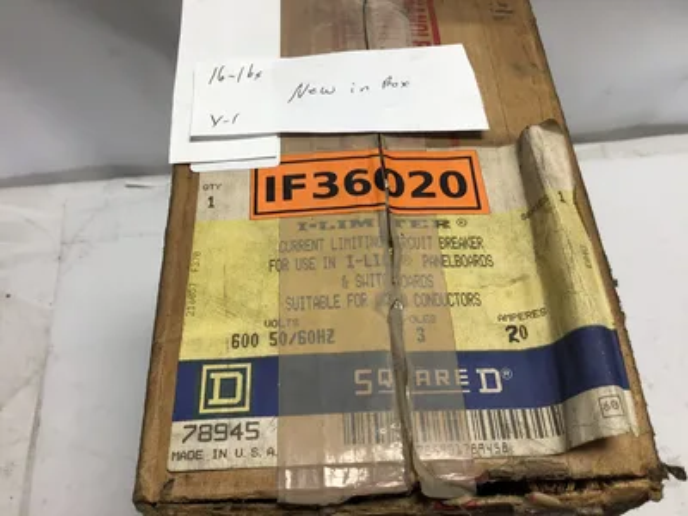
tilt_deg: -58.4
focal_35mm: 31
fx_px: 616
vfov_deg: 45.4
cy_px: 258
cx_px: 344
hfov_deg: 58.4
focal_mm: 3.3
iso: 25
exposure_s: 1/255
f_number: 2.4
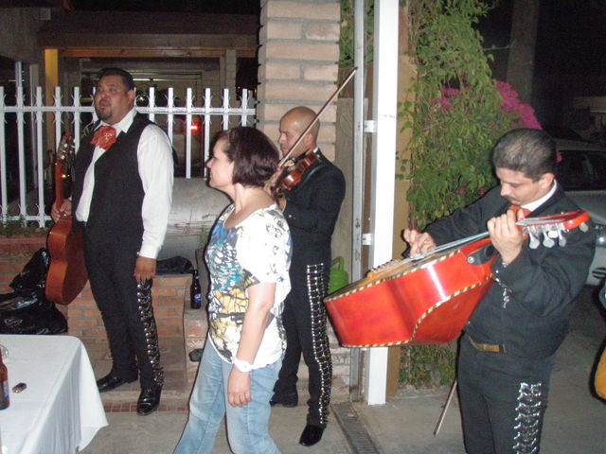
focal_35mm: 38
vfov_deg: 37.7
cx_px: 303
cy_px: 227
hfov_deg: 49.0
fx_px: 665
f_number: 3.5
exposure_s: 1/30
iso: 400
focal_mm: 6.7
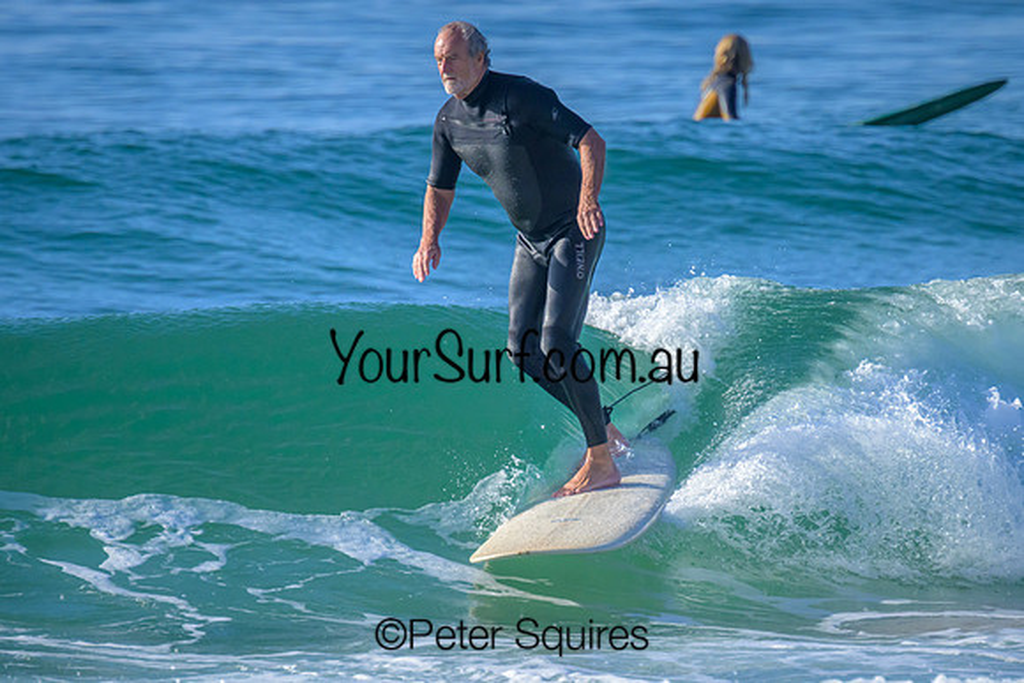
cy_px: 377
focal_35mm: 956
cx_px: 523
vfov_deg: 1.4
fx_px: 27201
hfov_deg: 2.2
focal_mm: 800
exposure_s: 1/2500
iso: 2500
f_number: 11
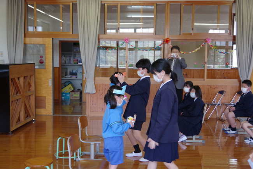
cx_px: 126
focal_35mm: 46
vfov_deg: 29.2
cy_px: 84
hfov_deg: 42.8
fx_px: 323
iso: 800
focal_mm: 31
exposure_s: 1/125
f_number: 4.5
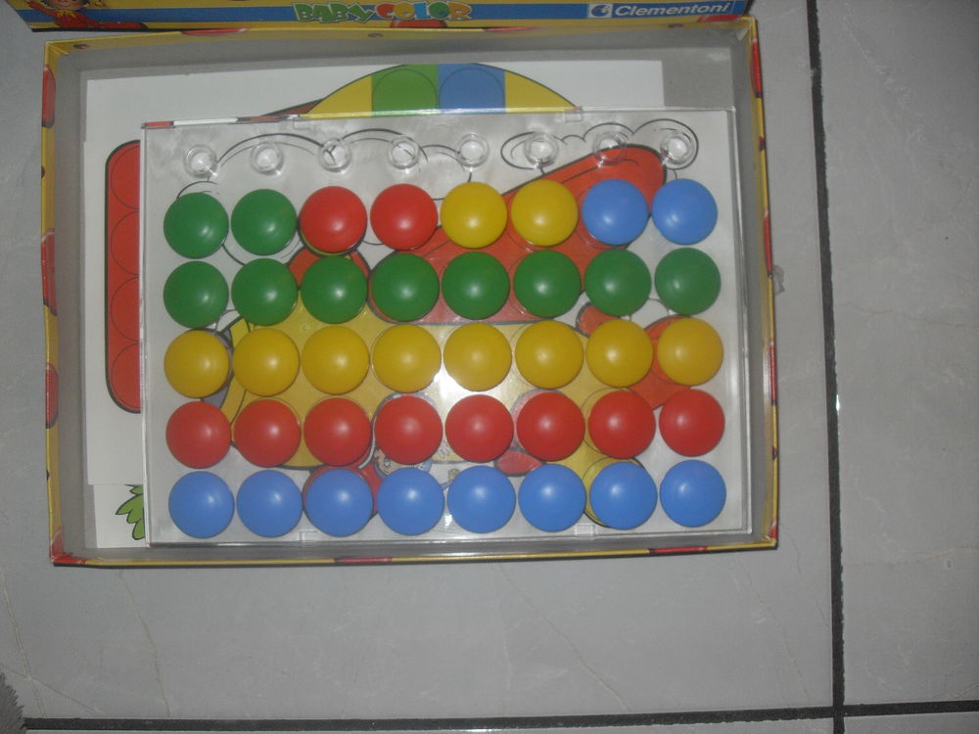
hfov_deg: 50.1
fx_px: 1046
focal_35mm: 37
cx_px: 490
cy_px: 367
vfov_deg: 38.7
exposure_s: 1/45
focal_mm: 6.3
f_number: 2.8
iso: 100
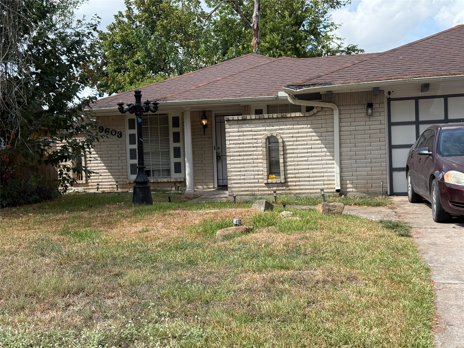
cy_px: 174
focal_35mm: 48
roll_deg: +2.2
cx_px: 232
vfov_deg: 30.3
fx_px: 643
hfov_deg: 39.7
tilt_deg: -1.6
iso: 100
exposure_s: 1/3378
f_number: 1.78
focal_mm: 6.76
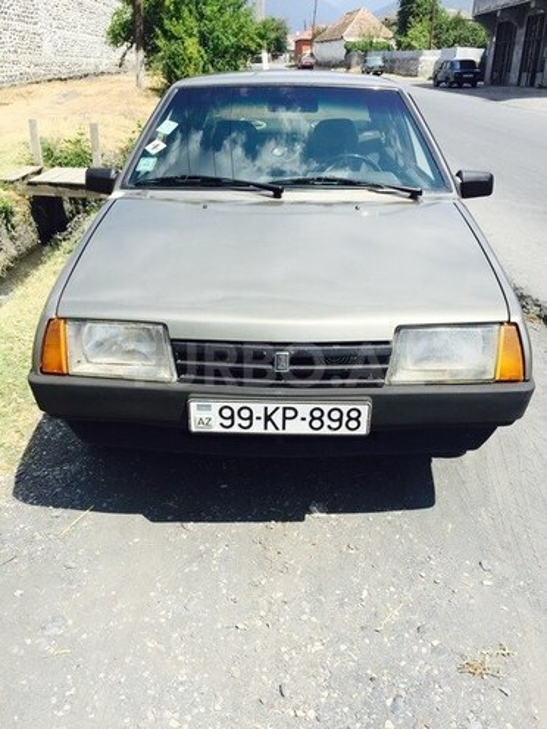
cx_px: 274
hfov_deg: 48.2
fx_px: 611
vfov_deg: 61.7
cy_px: 364
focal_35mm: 29
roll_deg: -0.2
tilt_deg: -24.7
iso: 32
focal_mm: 4.15
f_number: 2.2
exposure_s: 1/1464
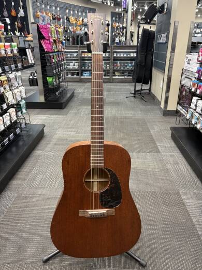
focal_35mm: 26
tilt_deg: -22.3
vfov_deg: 67.3
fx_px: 202
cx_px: 101
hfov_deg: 53.1
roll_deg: +1.2
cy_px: 135
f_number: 1.6
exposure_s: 1/60
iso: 100
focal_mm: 5.96
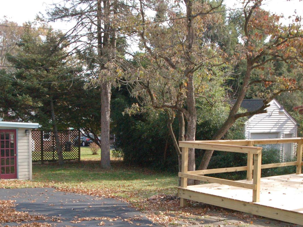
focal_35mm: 47
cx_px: 136
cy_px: 165
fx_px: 411
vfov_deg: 30.5
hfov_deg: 40.4
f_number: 9
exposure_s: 1/500
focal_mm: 17
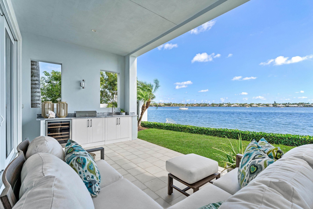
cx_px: 156
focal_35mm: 16
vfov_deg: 73.4
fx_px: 140
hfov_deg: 96.4
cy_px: 104
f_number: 9
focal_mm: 16.1
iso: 400
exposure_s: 1/100
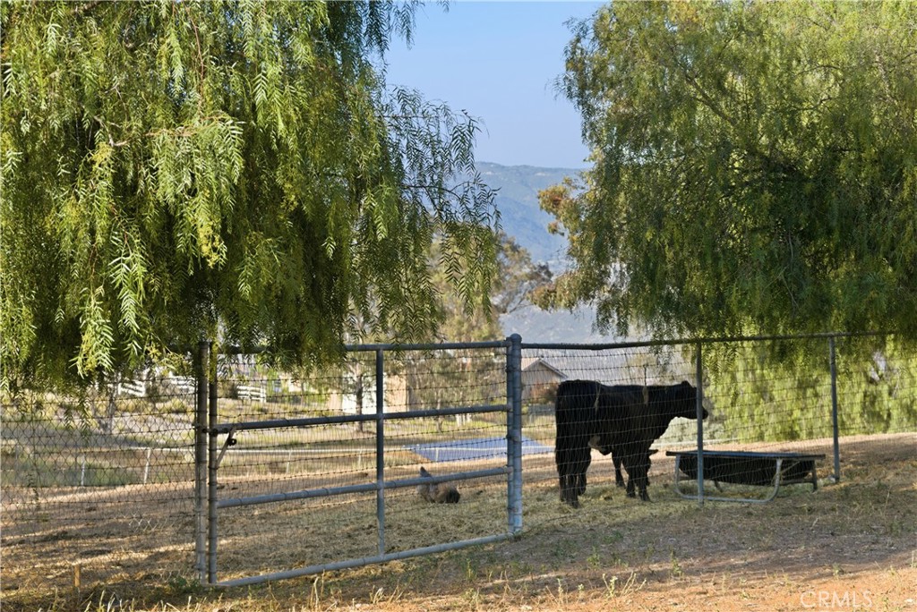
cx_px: 458
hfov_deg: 28.8
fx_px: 1784
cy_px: 306
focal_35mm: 70
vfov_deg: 19.5
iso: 80
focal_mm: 70
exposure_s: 1/100
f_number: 6.3
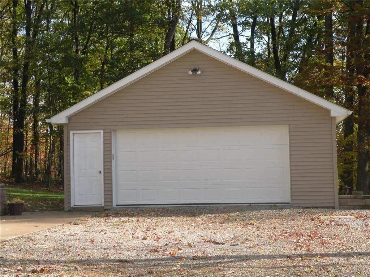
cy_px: 138
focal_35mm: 76
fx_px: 812
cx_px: 185
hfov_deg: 25.7
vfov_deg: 19.4
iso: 64
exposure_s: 1/130
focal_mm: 13.4
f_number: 5.6
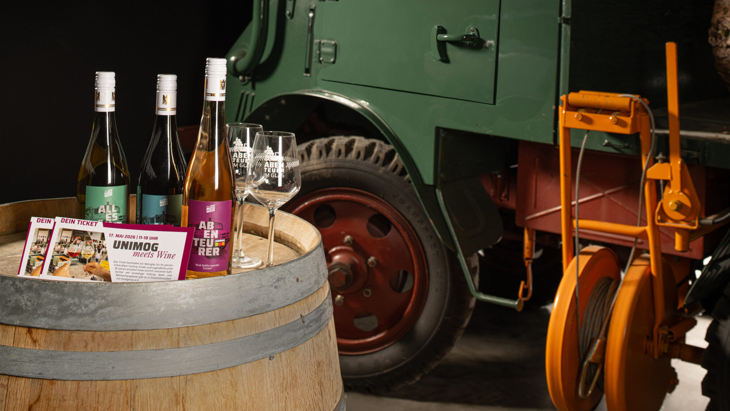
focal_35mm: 48
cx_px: 362
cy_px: 220
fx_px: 929
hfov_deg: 42.9
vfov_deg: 24.9
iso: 500
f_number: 8
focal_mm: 45
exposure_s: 1/250
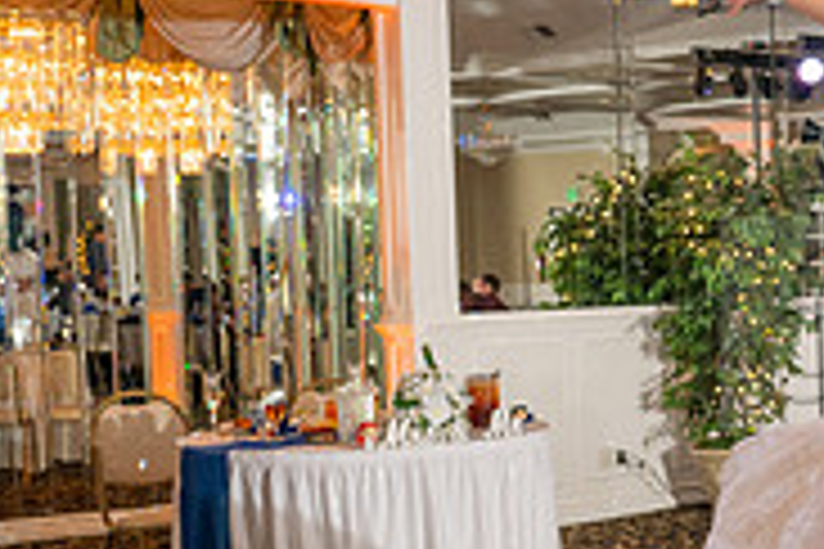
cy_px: 322
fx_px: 1739
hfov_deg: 23.2
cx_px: 1112
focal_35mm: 76
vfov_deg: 17.9
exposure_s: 1/160
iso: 640
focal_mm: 24
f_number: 3.2
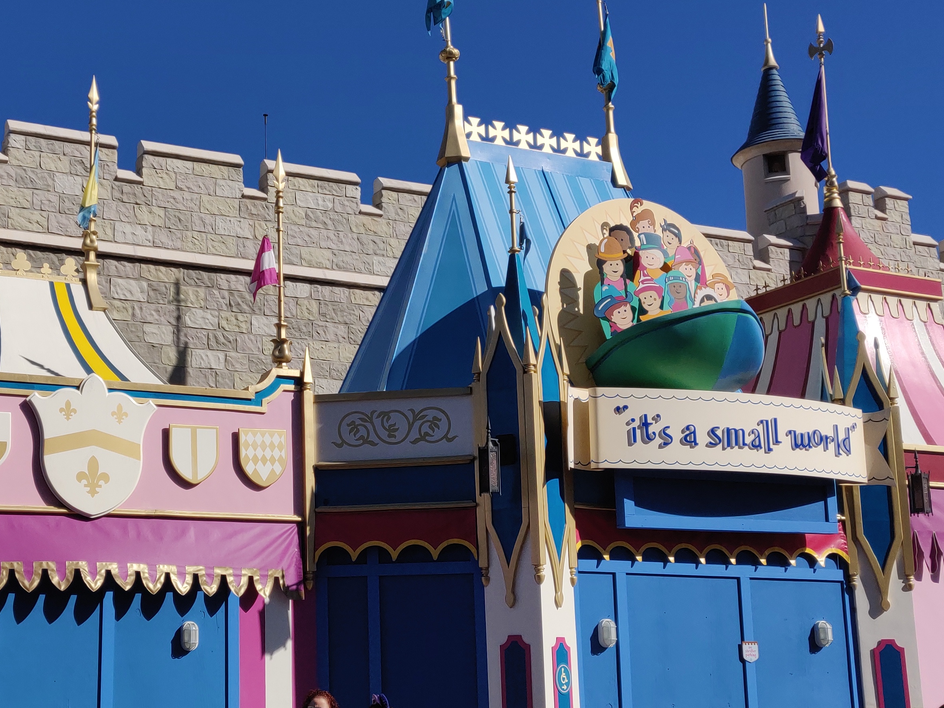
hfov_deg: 38.4
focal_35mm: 49
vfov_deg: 29.6
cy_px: 410
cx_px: 306
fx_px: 1336
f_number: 1.7
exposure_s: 1/3749
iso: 100
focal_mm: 4.25
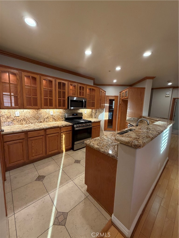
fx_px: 97
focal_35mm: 14
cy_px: 119
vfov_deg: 102.1
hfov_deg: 85.7
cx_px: 90
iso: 250
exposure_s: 1/60
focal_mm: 2.22
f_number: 2.2
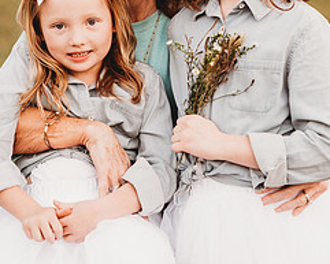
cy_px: 63
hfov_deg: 12.9
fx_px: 1456
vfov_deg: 10.3
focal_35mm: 149
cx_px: 138
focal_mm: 85
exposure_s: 1/125
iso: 125
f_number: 2.2
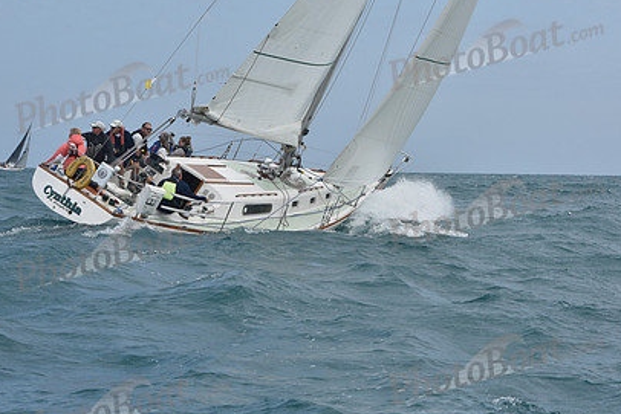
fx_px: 1726
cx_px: 310
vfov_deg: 13.7
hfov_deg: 20.4
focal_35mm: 100
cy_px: 152
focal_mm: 70
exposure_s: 1/800
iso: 250
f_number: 10
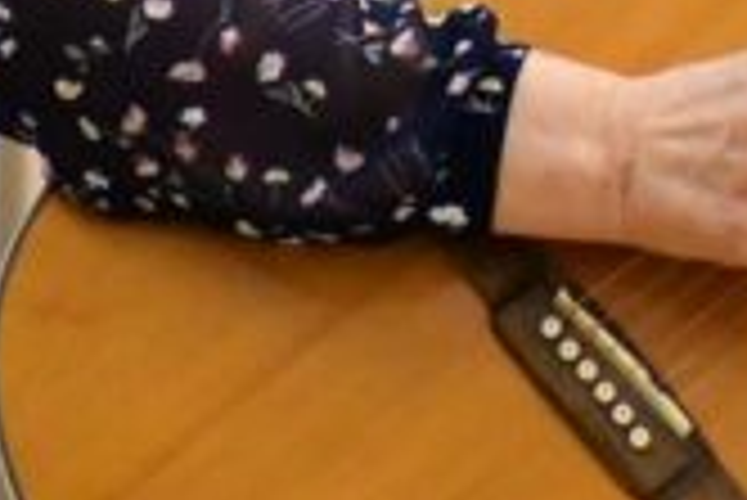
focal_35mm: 1012
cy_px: -302
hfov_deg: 2.0
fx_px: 21017
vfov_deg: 1.4
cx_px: 1012
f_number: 5.6
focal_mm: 140
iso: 12800
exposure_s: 1/400
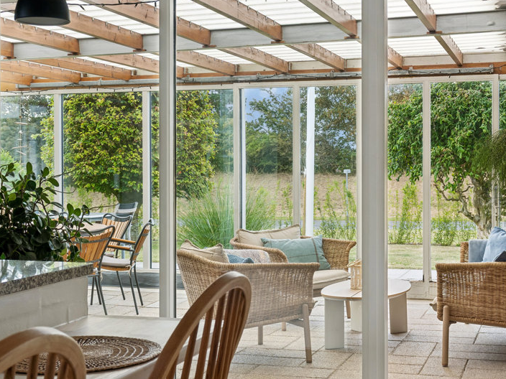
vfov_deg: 24.8
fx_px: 862
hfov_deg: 32.7
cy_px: 189
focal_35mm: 59
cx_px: 267
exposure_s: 1/40
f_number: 8
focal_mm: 36
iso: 200
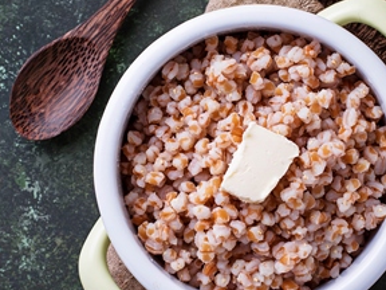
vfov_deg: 14.8
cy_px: 161
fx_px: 1115
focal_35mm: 100
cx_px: 175
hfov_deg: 19.6
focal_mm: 50
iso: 100
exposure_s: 1/125
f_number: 8
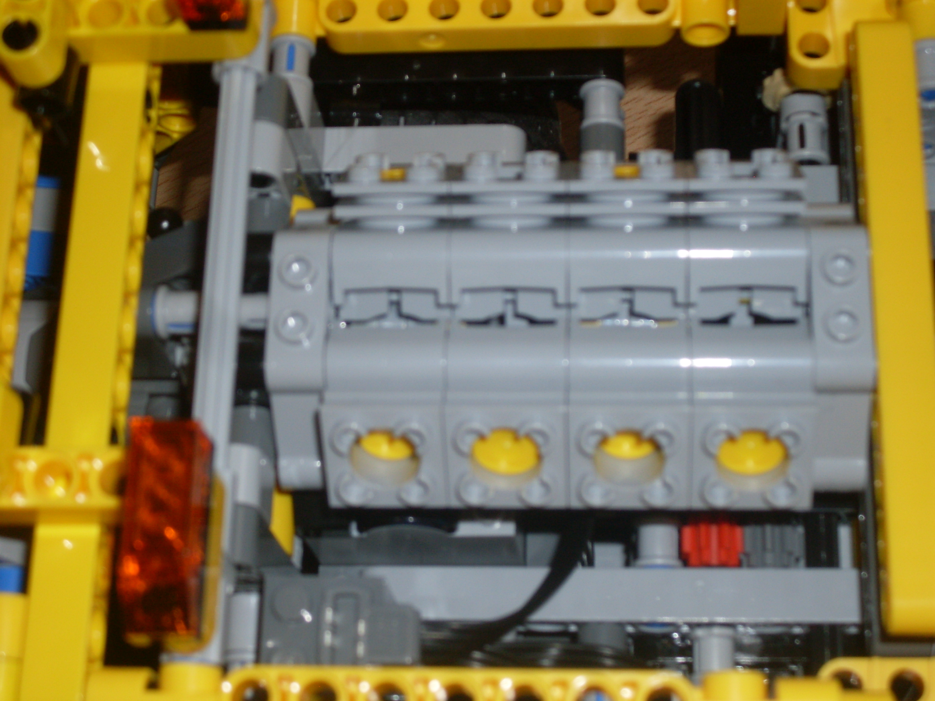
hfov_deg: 24.1
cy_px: 350
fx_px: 2188
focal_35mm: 81
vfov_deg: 18.2
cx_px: 468
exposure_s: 1/60
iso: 100
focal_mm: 13.5
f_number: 4
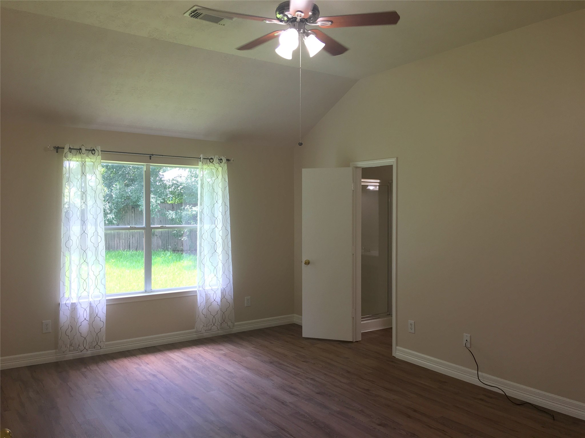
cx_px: 292
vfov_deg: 48.2
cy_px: 219
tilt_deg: +0.2
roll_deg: -0.2
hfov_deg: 61.7
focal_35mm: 29
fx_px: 490
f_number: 2.2
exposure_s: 1/40
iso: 25
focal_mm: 4.15
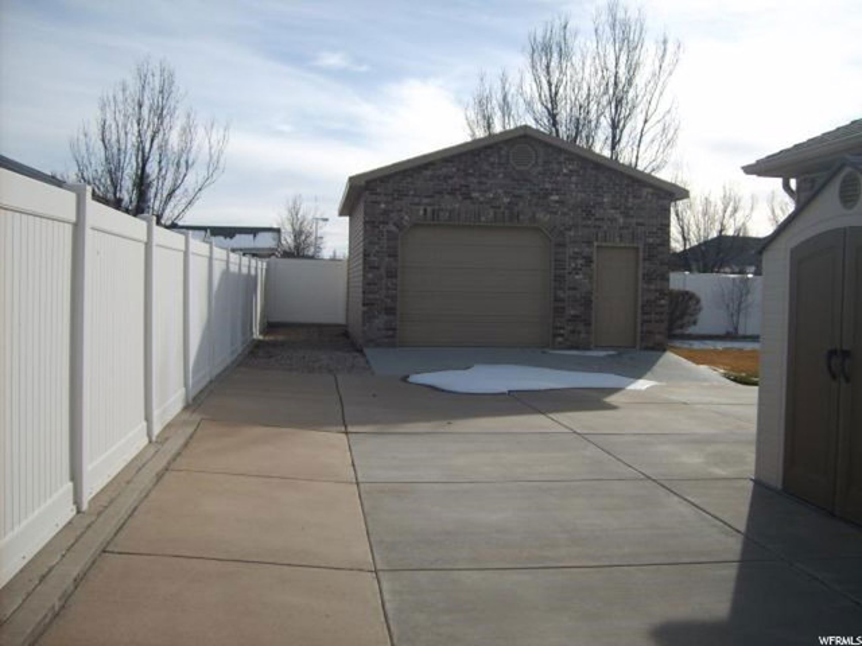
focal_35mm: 35
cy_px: 323
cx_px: 431
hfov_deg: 52.6
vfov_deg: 40.7
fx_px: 872
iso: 50
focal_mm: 5.8
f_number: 7.1
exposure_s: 1/350
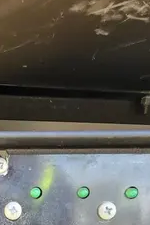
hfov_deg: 28.6
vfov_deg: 33.9
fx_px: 275
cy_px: 284
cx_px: -1
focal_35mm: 44
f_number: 2.2
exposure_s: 1/60
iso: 80
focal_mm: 1.74
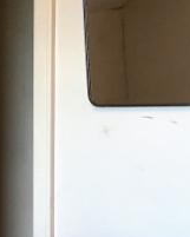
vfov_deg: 13.2
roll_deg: +1.0
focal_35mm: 144
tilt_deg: -9.3
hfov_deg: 10.5
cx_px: -70
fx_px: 1011
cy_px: 225
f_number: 2.2
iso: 32
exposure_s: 1/15
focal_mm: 4.15
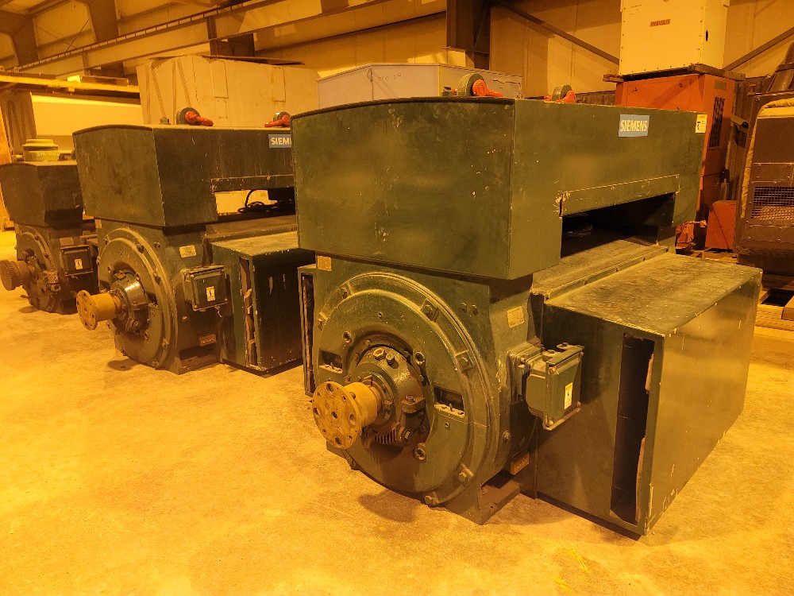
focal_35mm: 25
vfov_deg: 54.9
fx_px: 573
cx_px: 397
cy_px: 298
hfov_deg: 69.4
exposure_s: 1/30
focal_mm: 7
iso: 100
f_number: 1.8
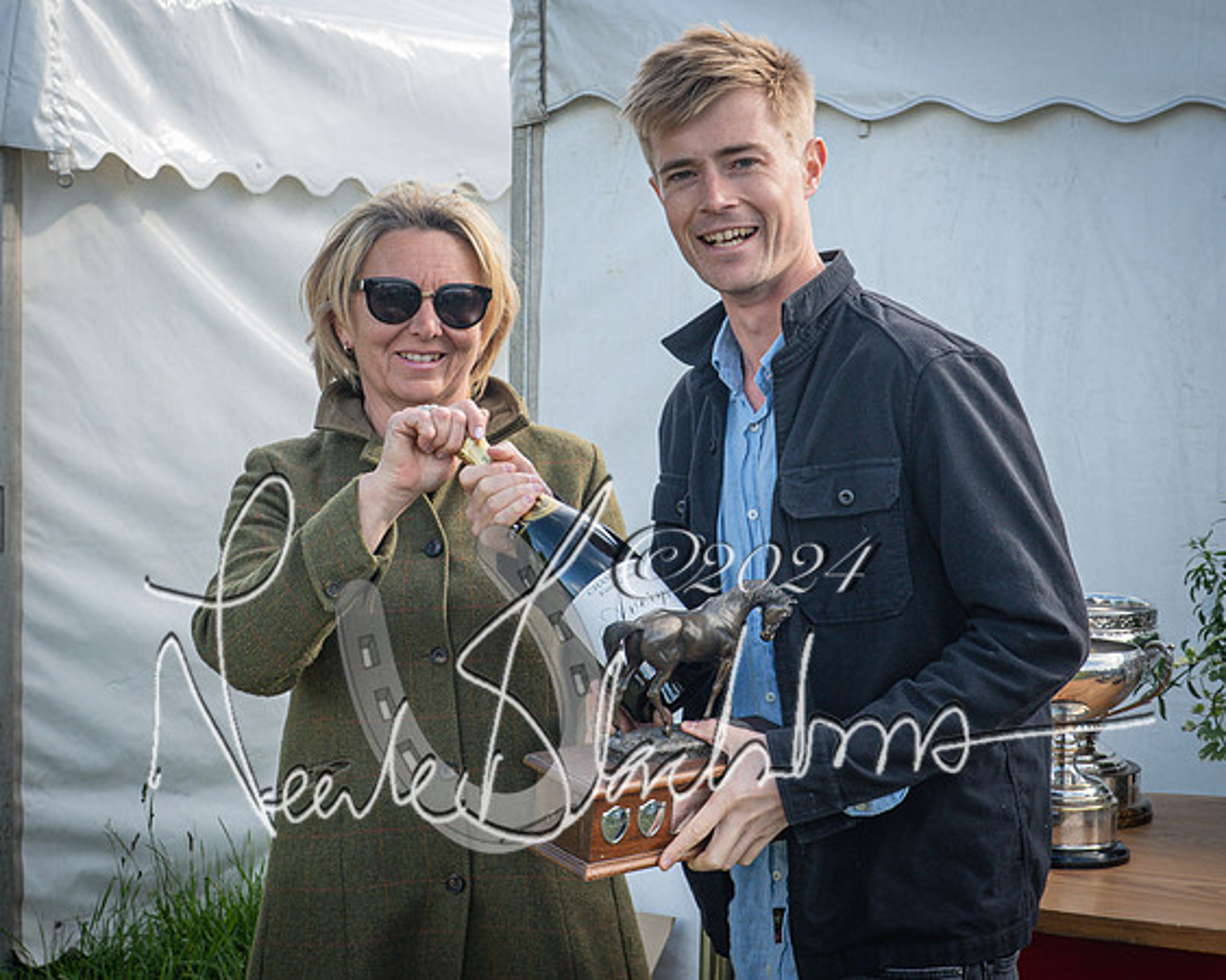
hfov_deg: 25.4
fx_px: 2716
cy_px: 490
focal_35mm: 75
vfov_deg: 20.5
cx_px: 734
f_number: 9
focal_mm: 38
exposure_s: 1/60
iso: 200
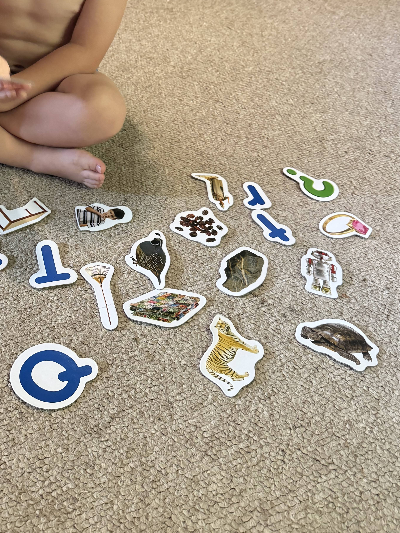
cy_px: 144
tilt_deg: -36.1
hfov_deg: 37.2
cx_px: 124
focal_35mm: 38
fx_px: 585
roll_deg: -6.9
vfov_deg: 47.4
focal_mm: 6.76
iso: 800
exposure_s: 1/60
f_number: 1.78
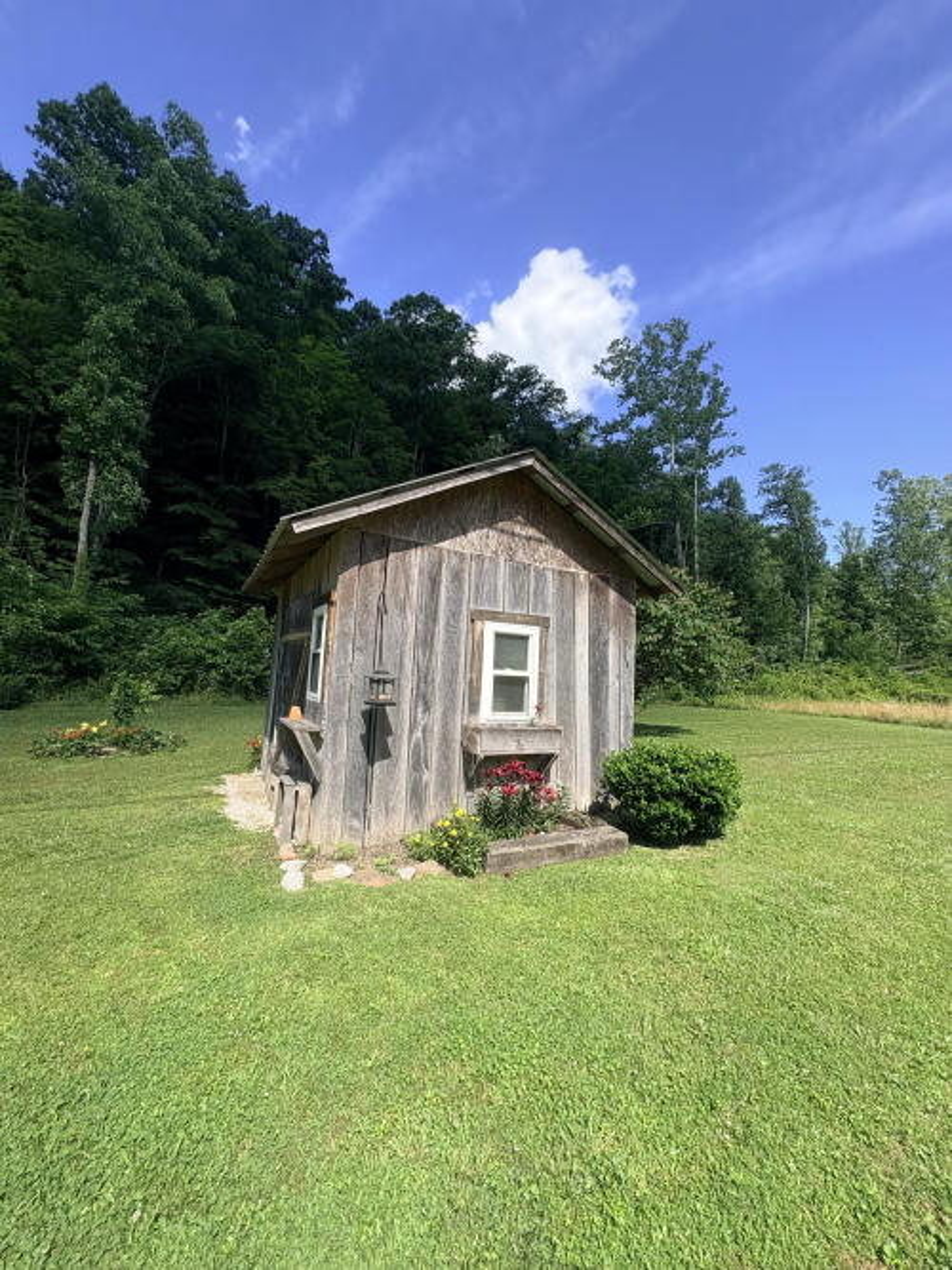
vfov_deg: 102.1
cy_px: 635
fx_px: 514
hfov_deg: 85.7
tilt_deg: +5.0
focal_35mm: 14
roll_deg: -3.3
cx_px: 476
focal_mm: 2.22
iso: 50
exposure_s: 1/1110
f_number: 2.2
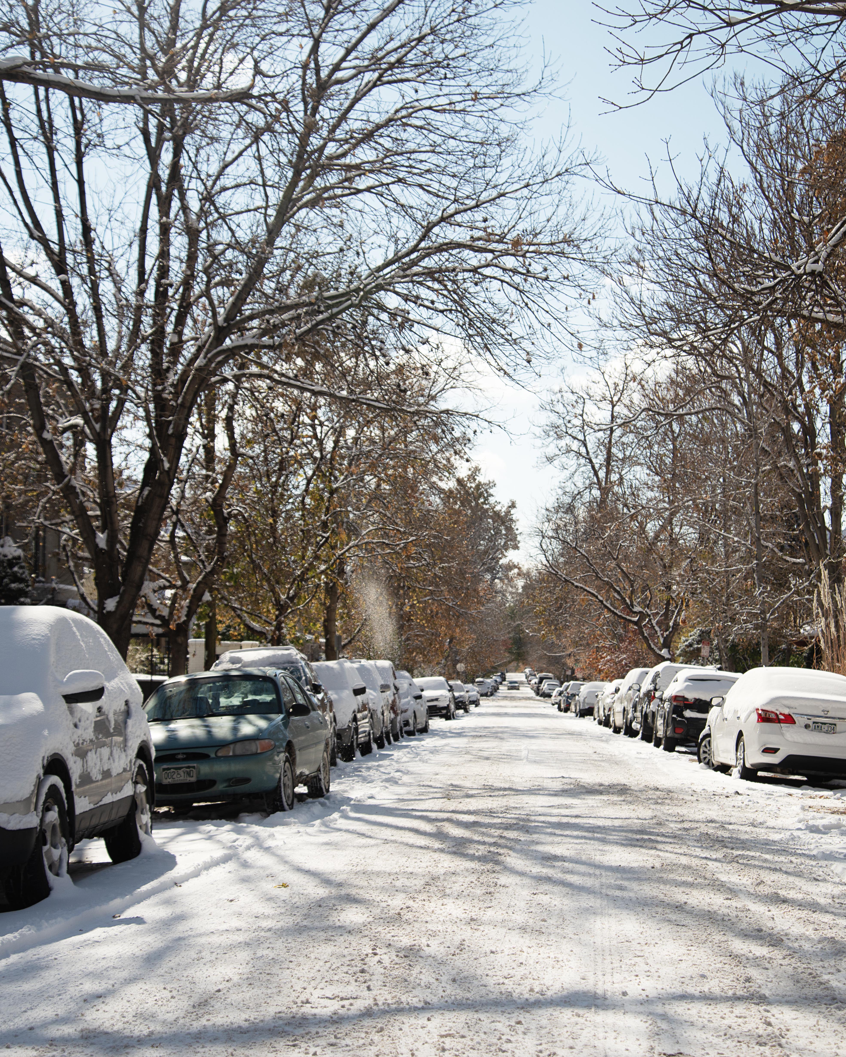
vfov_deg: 30.5
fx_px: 1941
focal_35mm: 62
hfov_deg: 24.6
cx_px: 500
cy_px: 529
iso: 100
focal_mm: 44
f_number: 5
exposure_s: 1/1600
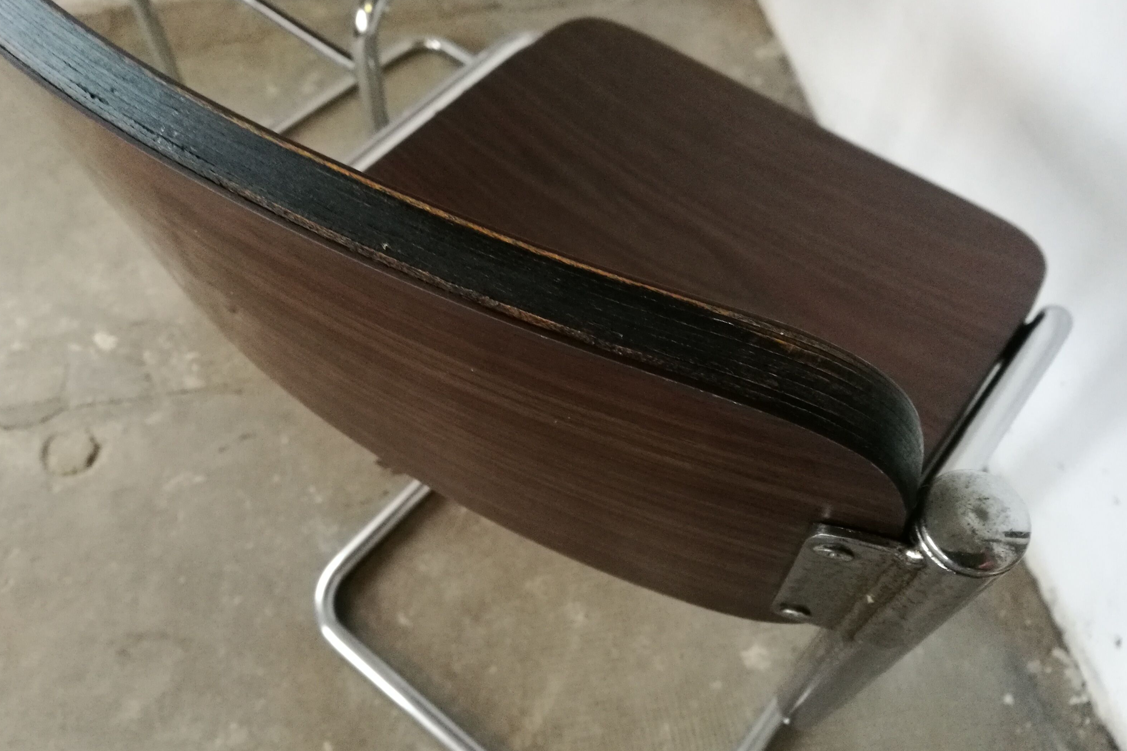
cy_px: 400
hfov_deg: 63.7
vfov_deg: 44.9
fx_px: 908
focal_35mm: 29
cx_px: 549
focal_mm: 4.5
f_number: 2.2
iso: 500
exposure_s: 1/25
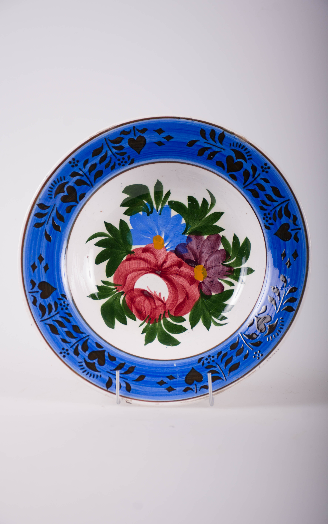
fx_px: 1359
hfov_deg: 13.8
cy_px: 262
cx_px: 162
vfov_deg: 21.9
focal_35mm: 95
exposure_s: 1/200
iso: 100
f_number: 6.3
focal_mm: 62
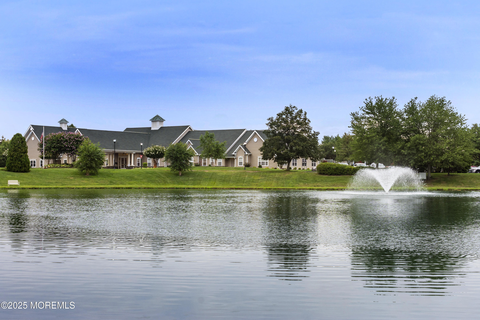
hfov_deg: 33.4
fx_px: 800
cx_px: 240
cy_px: 160
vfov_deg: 22.6
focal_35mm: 60
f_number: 8
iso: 360
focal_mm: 40
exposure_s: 1/60
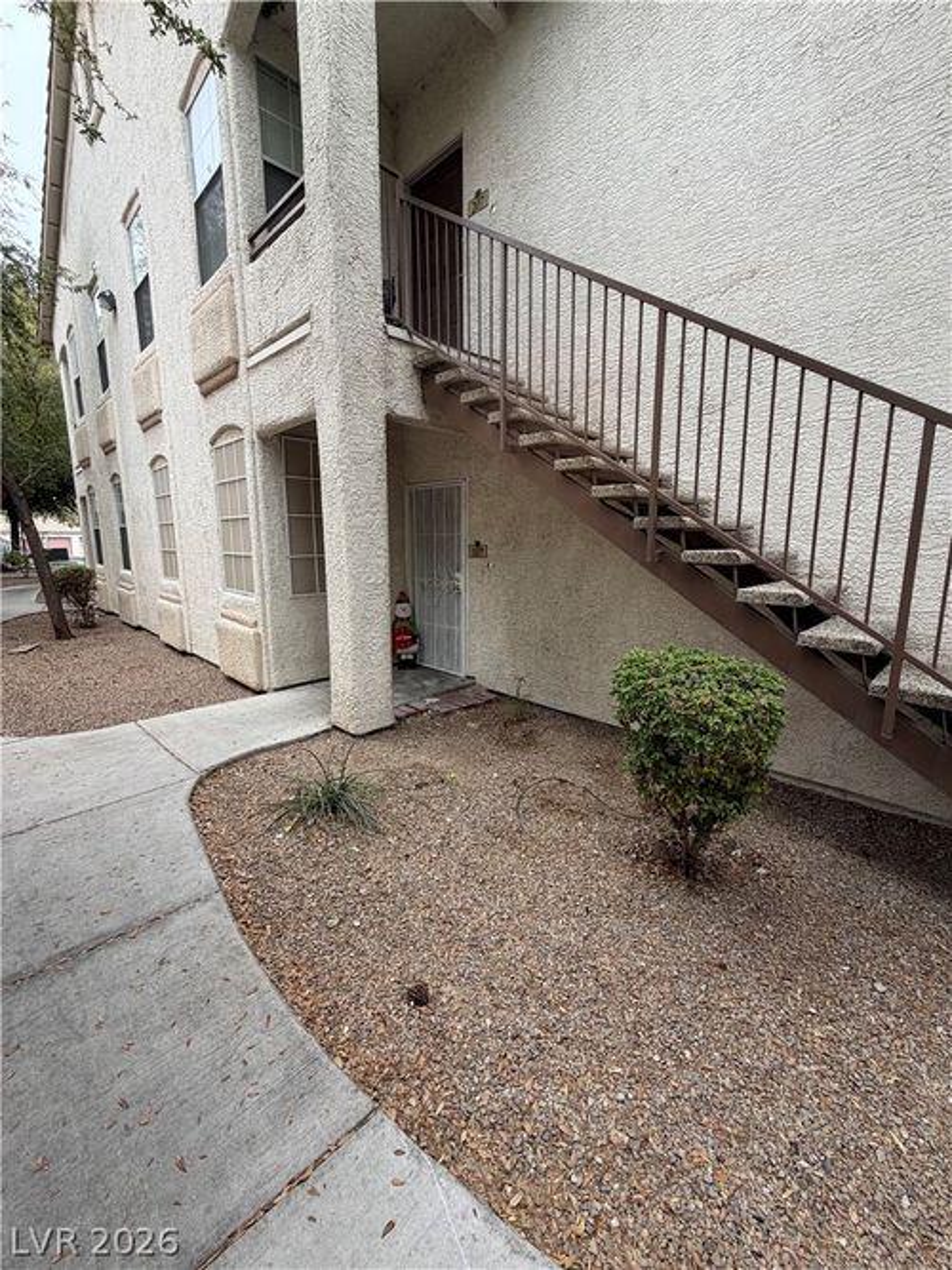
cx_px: 476
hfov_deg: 85.7
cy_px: 635
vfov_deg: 102.1
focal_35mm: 14
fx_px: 514
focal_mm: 2.22
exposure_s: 1/502
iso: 50
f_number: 2.2
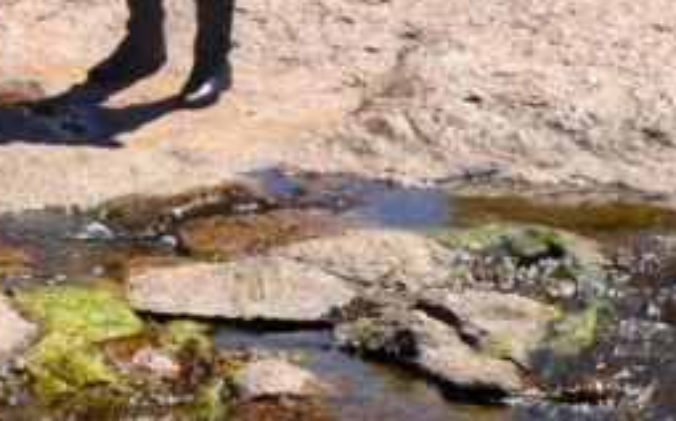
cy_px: -136
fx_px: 3388
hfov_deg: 11.2
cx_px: -82
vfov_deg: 7.0
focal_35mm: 184
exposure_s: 1/200
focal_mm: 48
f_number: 16
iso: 200
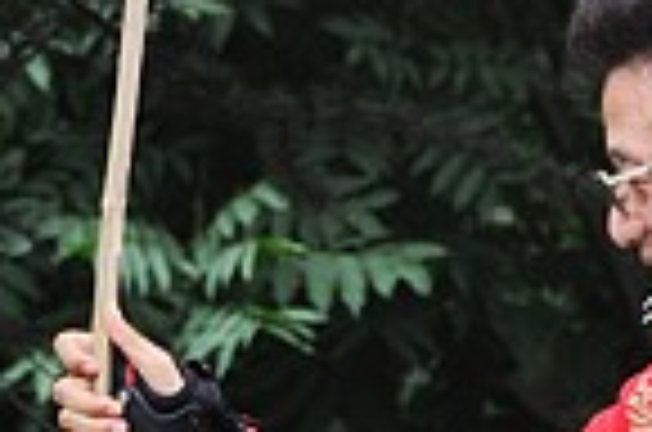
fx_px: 14956
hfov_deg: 2.5
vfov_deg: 1.7
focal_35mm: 828
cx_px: 405
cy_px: -288
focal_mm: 105
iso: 800
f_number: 5.6
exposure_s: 1/640
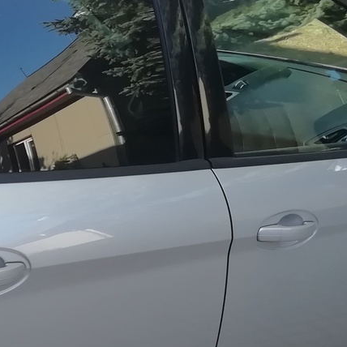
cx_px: -80
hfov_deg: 19.0
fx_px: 975
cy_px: 279
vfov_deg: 20.0
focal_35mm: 86
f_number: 2.2
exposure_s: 1/179
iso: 50
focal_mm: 3.21
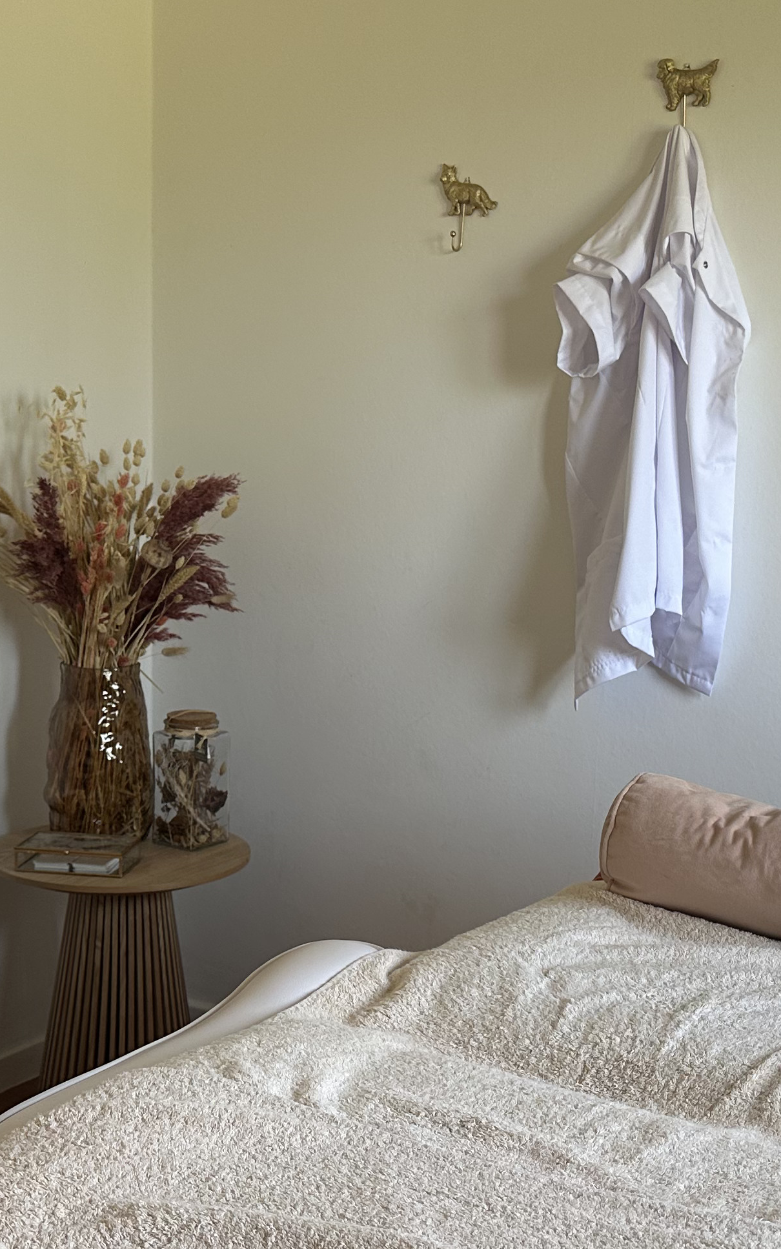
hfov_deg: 24.3
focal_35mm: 53
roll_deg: -2.4
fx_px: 1804
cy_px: 733
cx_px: 509
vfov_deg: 38.1
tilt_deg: -11.7
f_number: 1.78
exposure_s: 1/121
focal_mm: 6.86
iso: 100
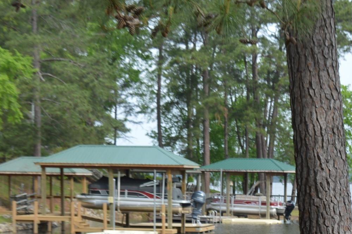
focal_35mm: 127
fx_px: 1240
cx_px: 294
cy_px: 342
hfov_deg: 16.0
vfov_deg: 10.4
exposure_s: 1/160
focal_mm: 28
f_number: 6.3
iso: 100
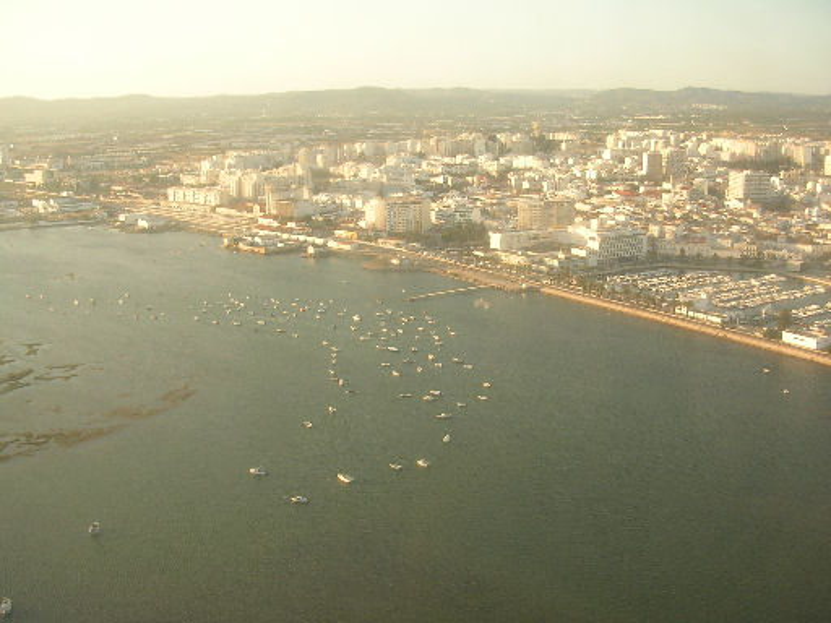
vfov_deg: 37.7
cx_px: 416
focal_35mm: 38
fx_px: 912
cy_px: 312
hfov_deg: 49.0
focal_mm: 5.8
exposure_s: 1/141
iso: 50
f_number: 2.8
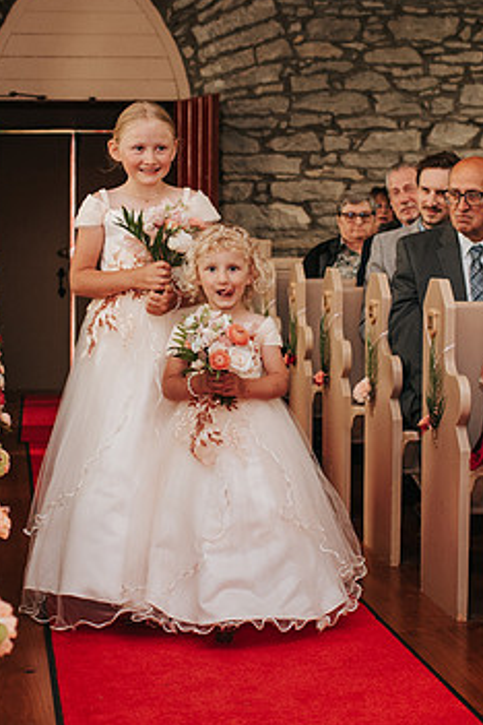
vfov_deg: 24.5
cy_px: 316
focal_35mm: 83
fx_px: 1670
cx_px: 216
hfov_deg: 16.5
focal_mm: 35
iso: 1000
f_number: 2.8
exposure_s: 1/200
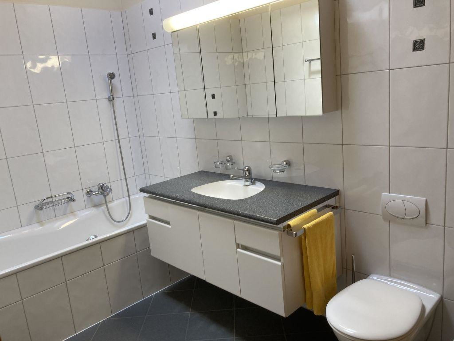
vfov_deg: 49.7
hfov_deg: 63.4
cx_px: 227
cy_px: 170
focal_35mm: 28
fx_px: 367
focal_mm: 3.99
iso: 64
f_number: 1.8
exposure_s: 1/50
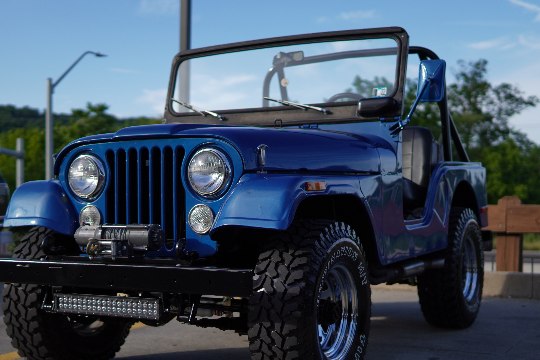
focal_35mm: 52
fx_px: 780
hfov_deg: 38.2
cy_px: 200
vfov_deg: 26.0
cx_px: 258
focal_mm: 30
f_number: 1.4
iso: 50
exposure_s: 1/2500
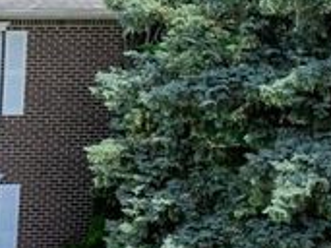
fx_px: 1376
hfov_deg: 11.5
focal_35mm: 144
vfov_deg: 10.3
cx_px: -451
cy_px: 182
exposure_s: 1/2500
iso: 140
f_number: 2.8
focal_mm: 12.29
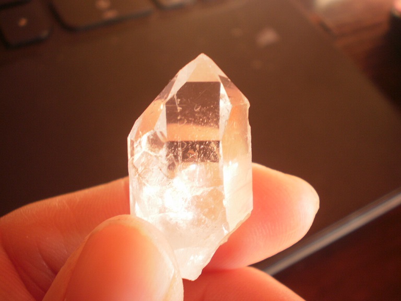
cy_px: 150
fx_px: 487
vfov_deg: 34.3
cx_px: 200
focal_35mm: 42
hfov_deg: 44.8
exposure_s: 1/13
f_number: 3.5
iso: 125
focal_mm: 7.4
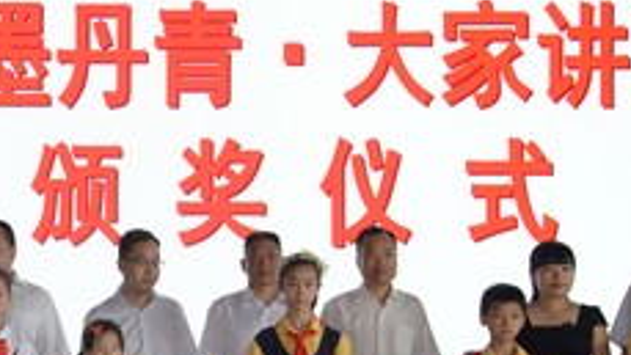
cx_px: 105
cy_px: 279
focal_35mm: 96
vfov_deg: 12.6
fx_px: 1607
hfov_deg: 21.9
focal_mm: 28
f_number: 5.6
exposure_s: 1/60
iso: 250
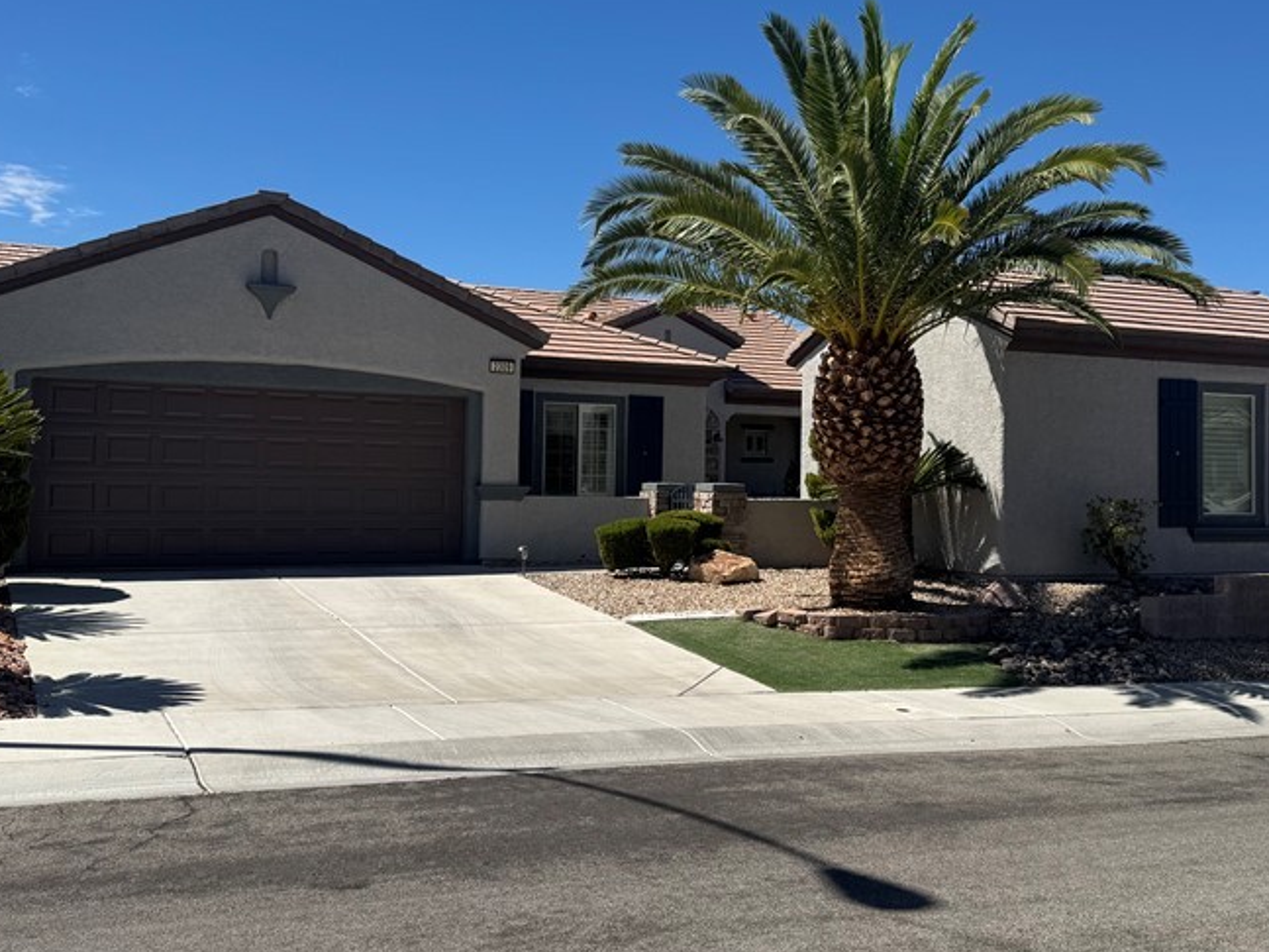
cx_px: 694
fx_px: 1393
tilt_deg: +0.9
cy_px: 444
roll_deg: -1.0
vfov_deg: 37.7
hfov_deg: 48.9
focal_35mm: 38
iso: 80
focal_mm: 6.76
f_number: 1.78
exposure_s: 1/6410
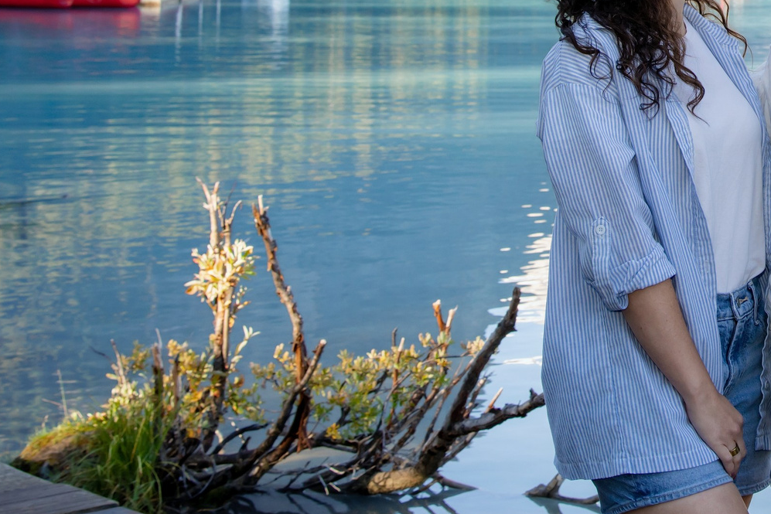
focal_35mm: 77
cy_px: -50
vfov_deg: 17.2
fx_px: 1649
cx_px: 867
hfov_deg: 24.4
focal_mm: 30
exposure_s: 1/200
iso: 320
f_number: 6.3
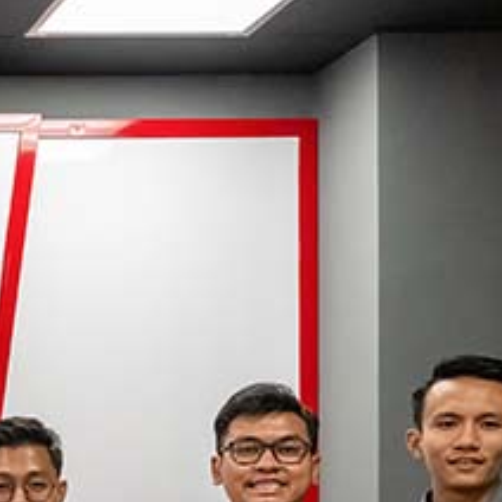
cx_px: -388
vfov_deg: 20.8
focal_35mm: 73
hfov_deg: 18.7
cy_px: 715
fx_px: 1198
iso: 5000
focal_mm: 19
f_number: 4
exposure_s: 1/200
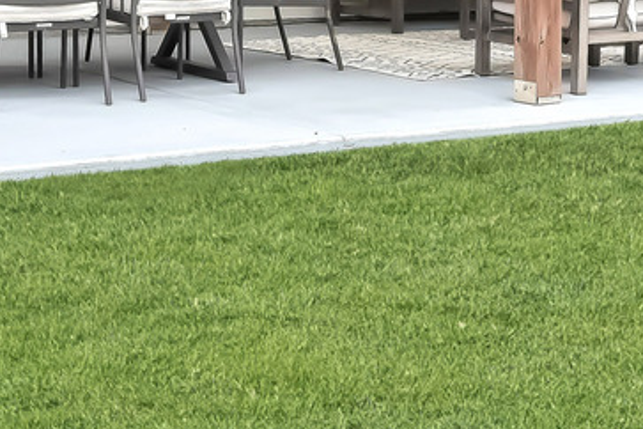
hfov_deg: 19.1
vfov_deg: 11.8
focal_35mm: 107
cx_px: 328
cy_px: -347
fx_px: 1911
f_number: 11
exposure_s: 1/320
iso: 250
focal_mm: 24
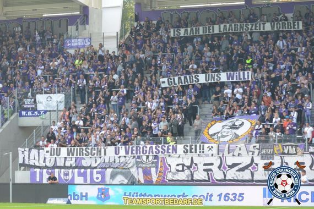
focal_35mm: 105
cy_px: 104
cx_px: 157
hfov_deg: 19.5
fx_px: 916
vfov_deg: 13.0
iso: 400
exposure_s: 1/800
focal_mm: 70
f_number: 3.2
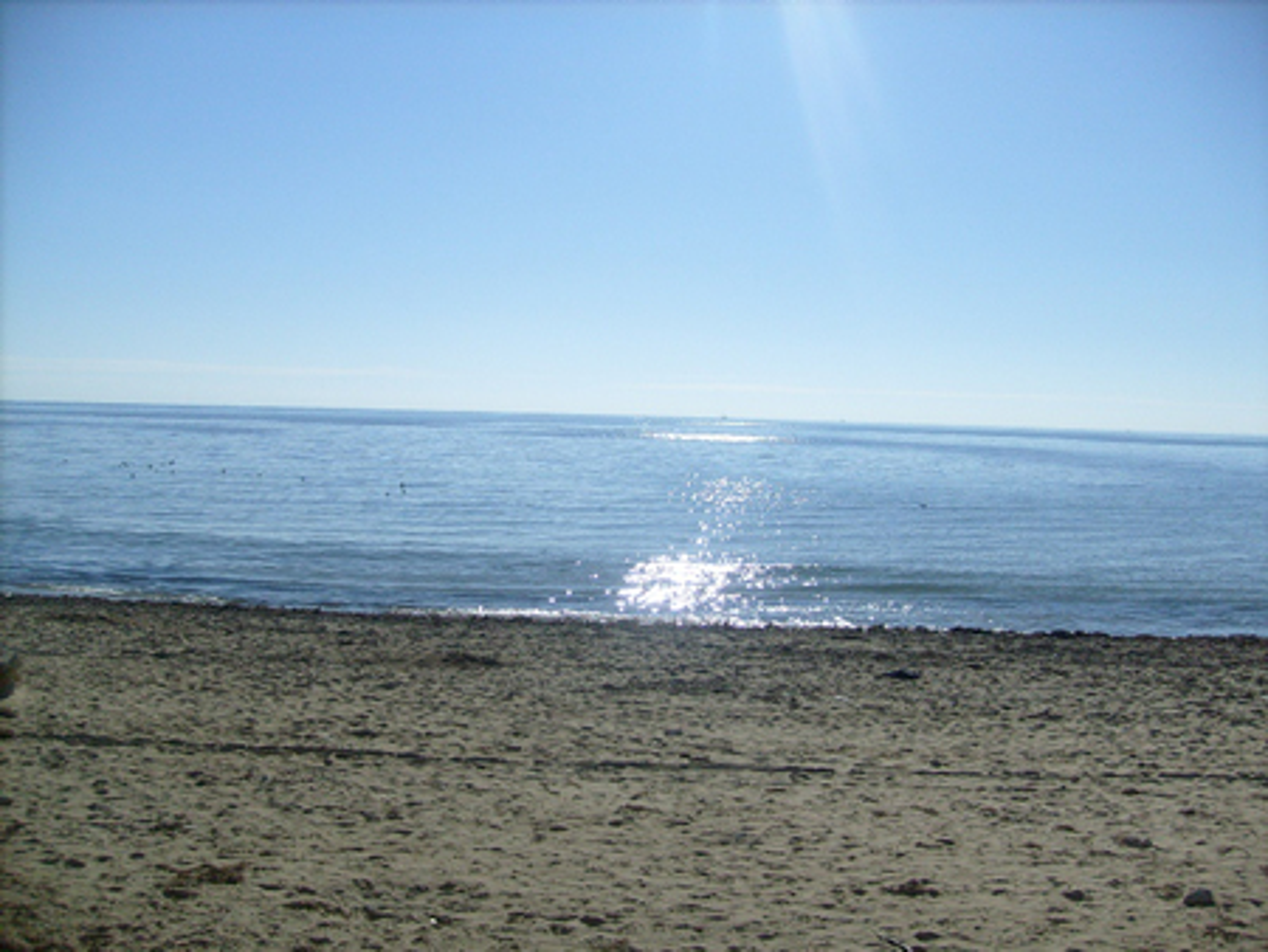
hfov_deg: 52.6
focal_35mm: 35
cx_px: 634
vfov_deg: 40.7
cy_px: 476
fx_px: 1283
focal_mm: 5.8
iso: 80
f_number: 7.1
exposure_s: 1/1000
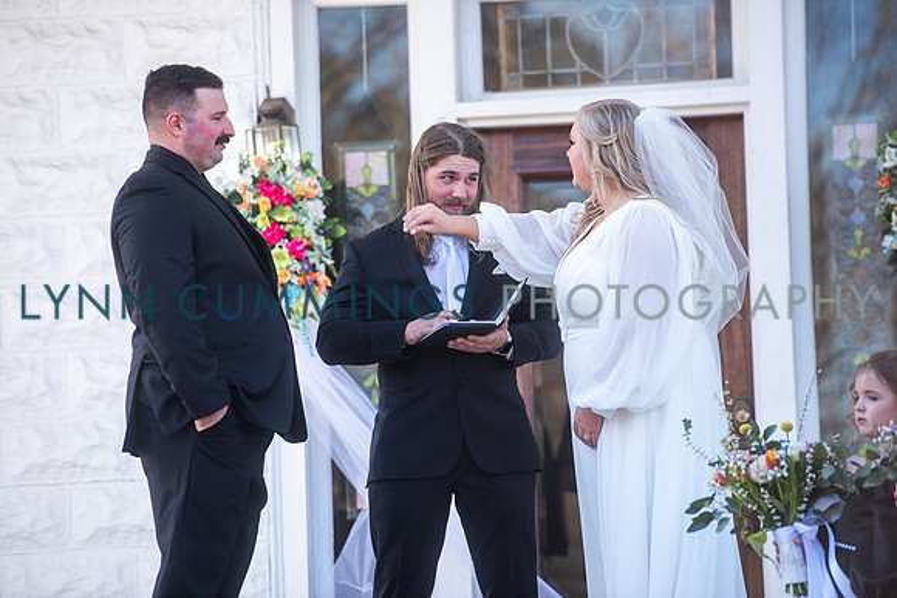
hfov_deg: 10.3
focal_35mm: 200
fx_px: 4984
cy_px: 299
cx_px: 448
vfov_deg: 6.9
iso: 100
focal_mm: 200
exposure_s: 1/400
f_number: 3.5
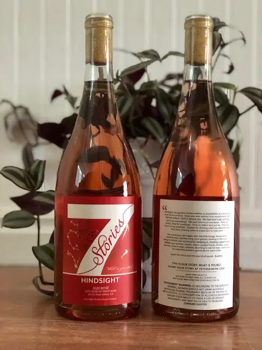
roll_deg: -0.1
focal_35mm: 57
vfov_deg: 33.8
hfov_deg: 25.7
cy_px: 175
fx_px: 575
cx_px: 131
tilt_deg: -1.8
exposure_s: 1/30
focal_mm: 6.6
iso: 500
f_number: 2.8
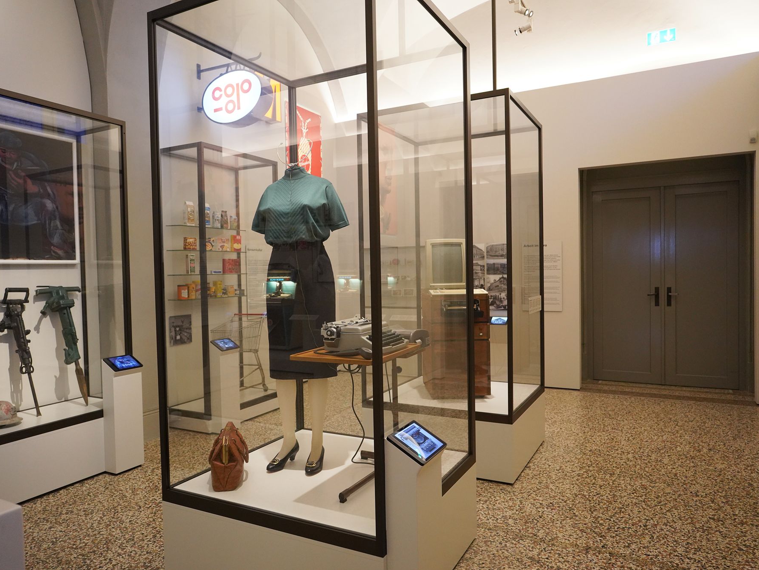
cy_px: 285
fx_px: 570
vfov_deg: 53.1
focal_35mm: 26
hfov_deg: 67.2
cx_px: 351
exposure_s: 1/80
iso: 3200
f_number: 4
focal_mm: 24
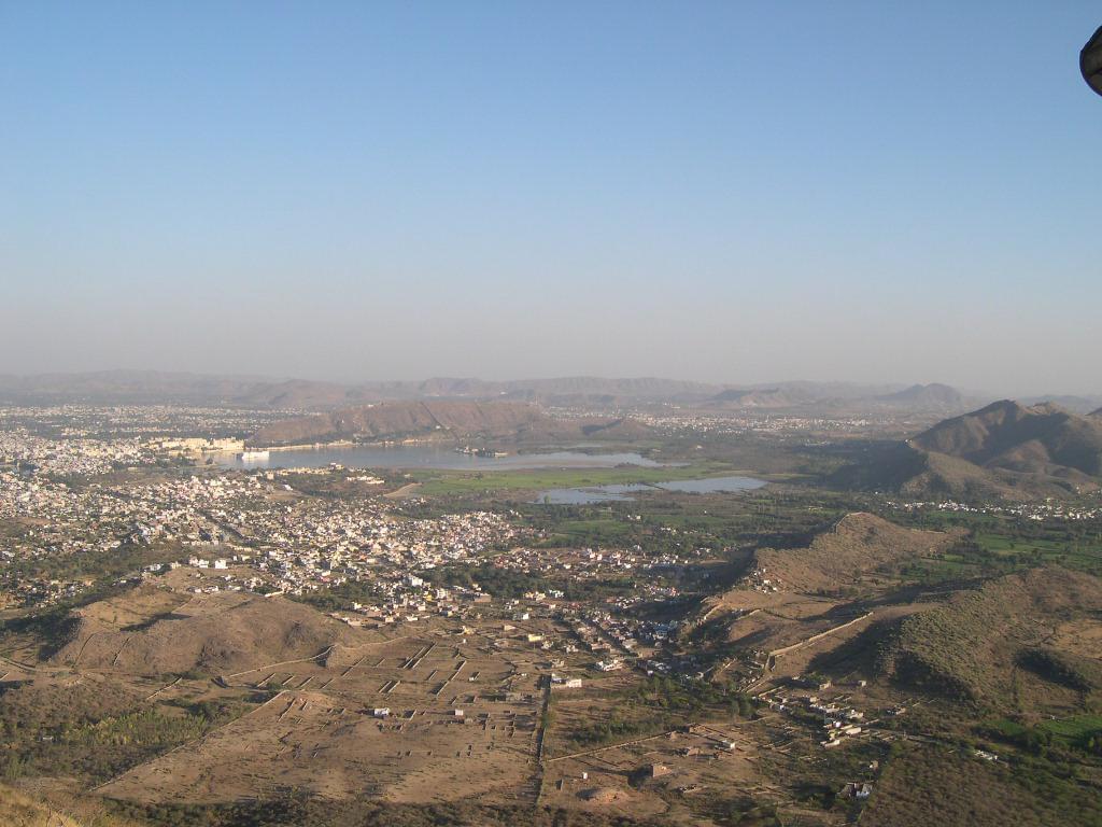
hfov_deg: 49.0
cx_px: 551
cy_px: 414
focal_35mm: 38
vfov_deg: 37.7
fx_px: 1210
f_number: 7.6
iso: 100
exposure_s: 1/151
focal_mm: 8
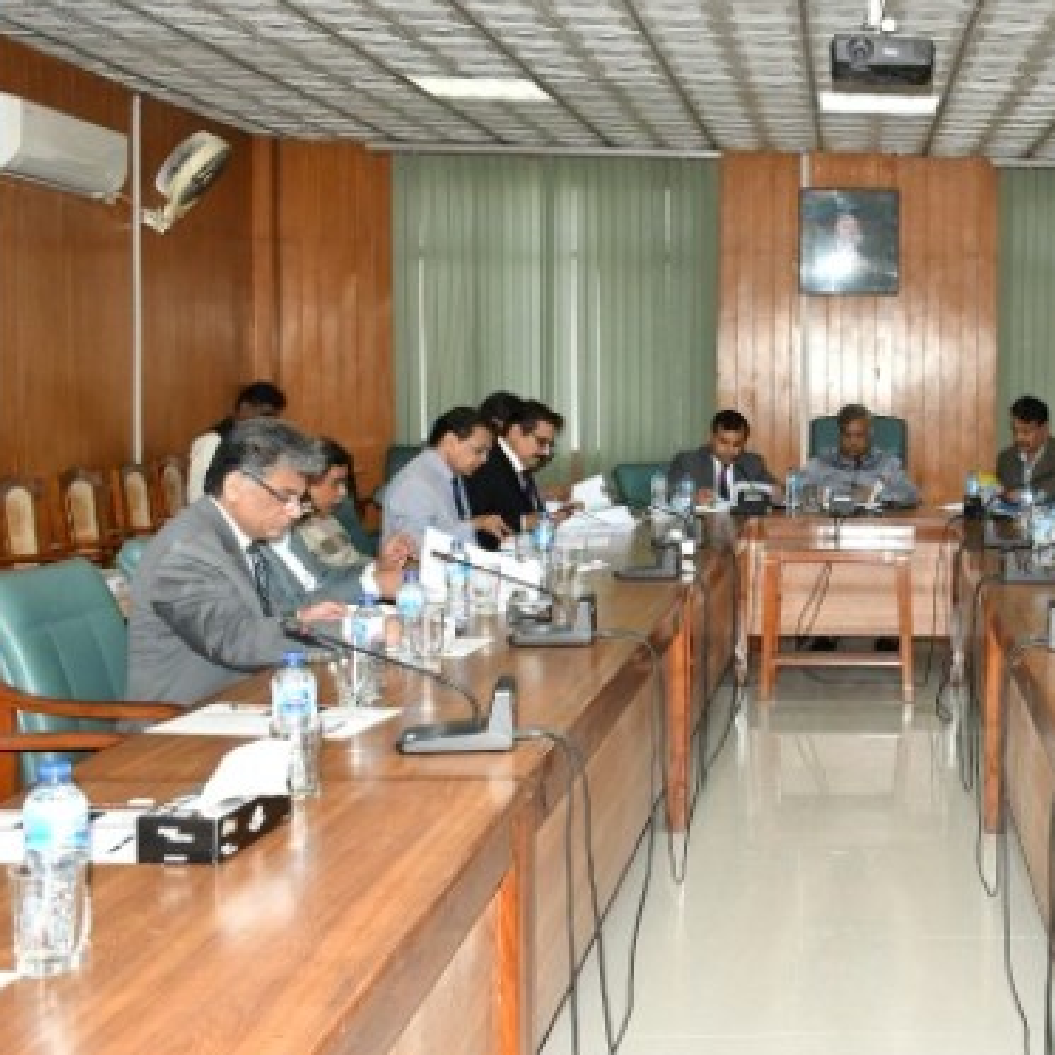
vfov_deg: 36.0
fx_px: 1621
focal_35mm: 47
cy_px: 461
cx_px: 1003
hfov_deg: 33.6
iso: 800
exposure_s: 1/160
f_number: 5.6
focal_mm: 18
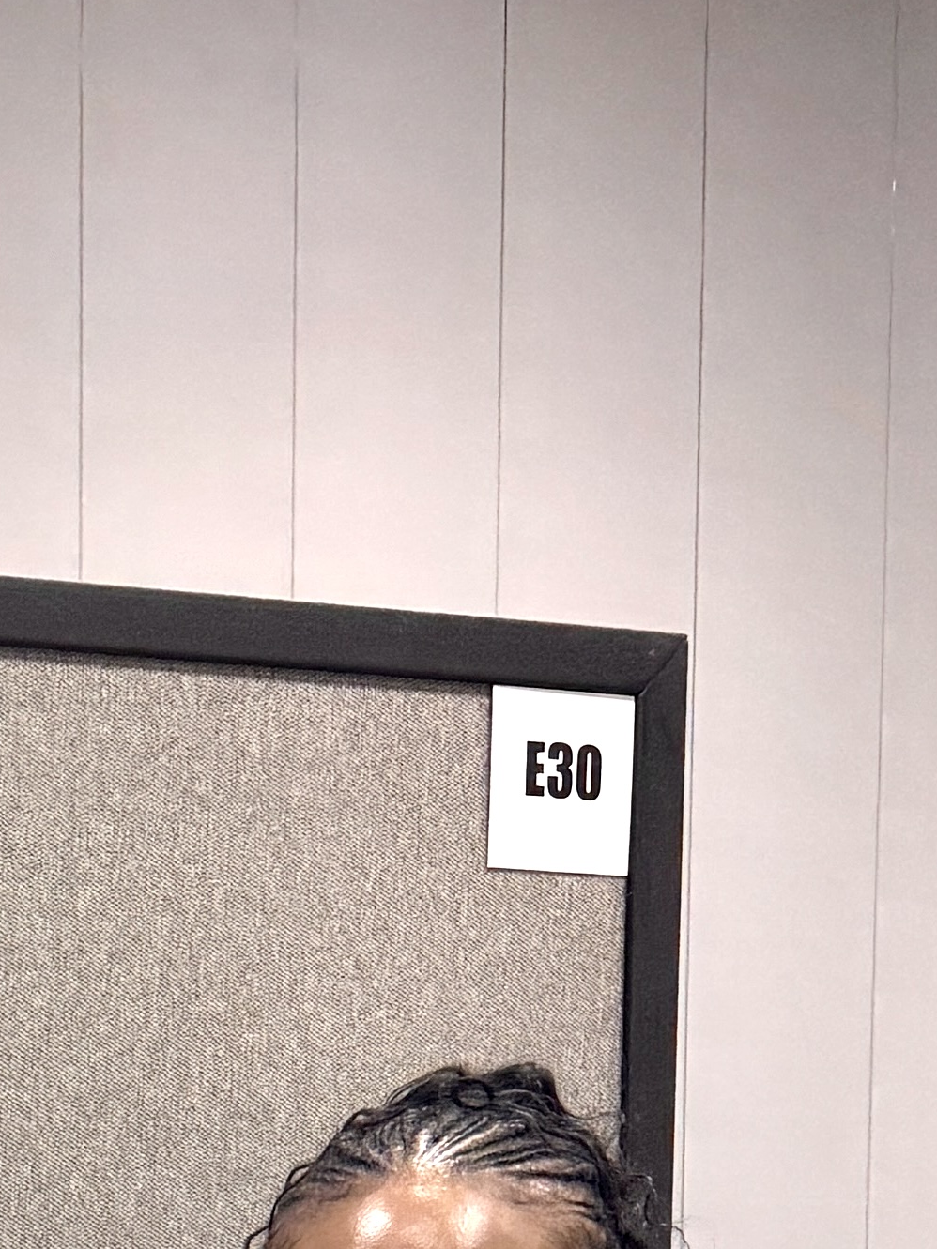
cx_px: -850
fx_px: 3718
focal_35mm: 103
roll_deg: +1.4
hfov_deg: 12.8
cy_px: 2278
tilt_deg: -8.5
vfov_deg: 16.0
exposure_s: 1/120
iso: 200
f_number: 1.78
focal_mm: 6.76
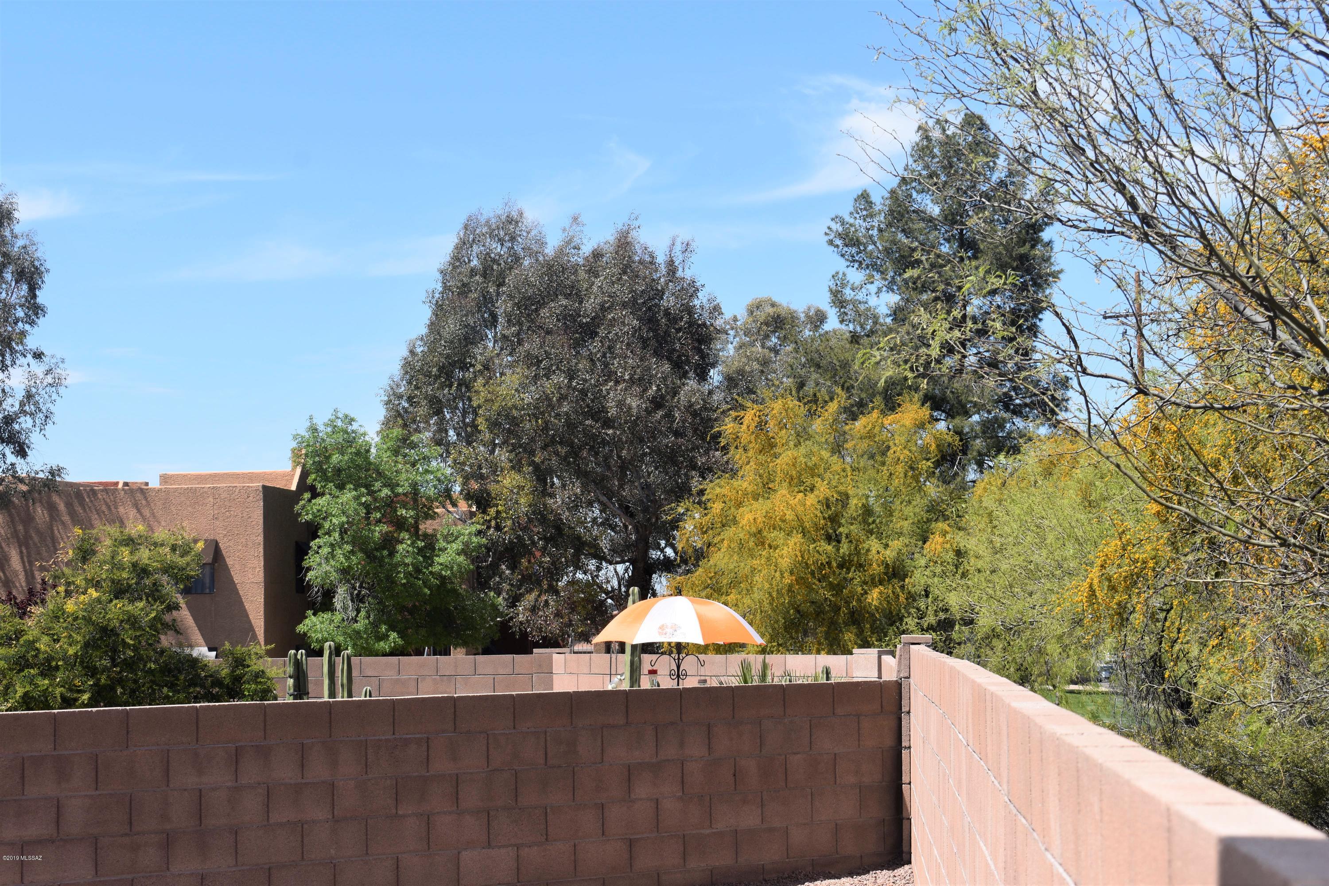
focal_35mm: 75
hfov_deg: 27.0
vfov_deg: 18.2
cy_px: 443
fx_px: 2769
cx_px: 664
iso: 100
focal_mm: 50
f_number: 8
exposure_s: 1/250
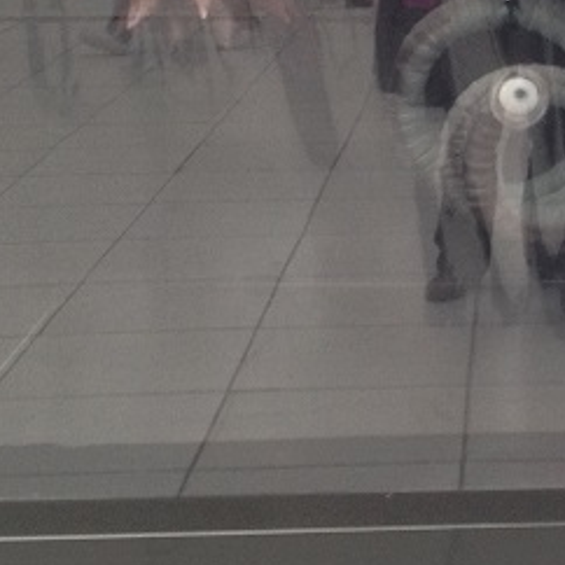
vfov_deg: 13.5
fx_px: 2364
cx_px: 700
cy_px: 70
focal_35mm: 128
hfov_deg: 13.2
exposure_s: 1/20
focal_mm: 4.28
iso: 100
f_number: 2.4
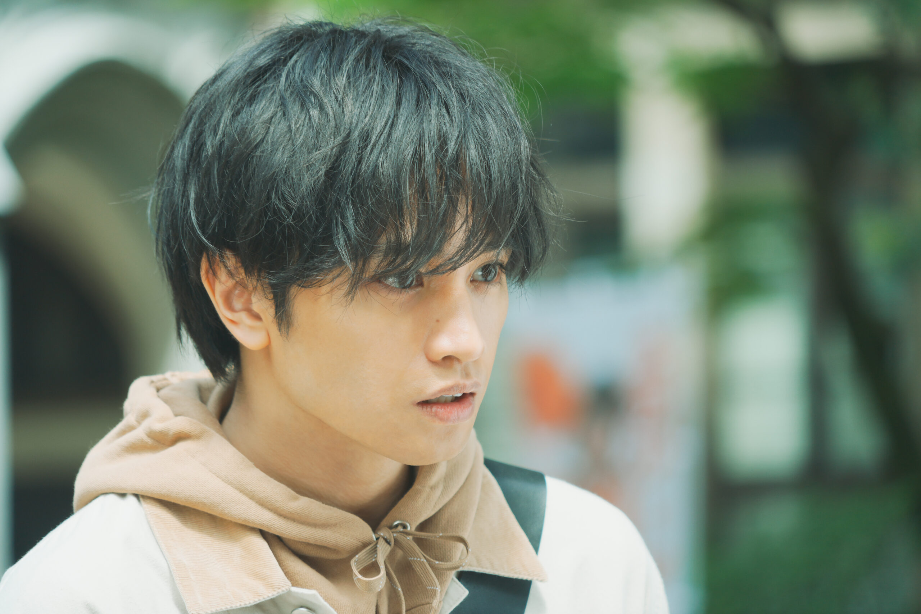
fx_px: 6140
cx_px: 460
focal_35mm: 240
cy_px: 307
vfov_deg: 5.7
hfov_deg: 8.6
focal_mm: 240
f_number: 6.3
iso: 125
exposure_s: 1/200
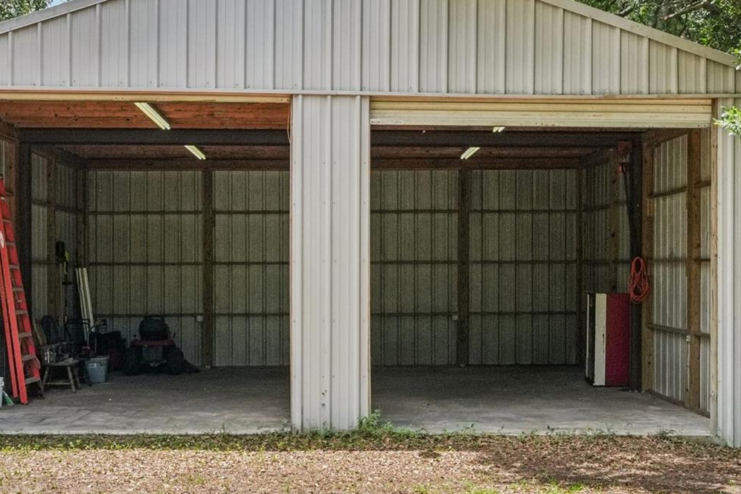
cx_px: 352
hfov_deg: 37.5
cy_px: 253
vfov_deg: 25.5
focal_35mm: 53
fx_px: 1091
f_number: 8
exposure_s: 1/640
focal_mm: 22
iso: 800
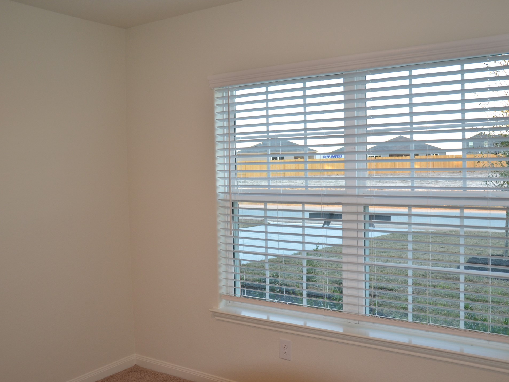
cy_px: 190
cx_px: 270
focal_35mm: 35
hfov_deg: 53.2
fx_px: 508
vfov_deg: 41.2
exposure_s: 1/80
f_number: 3.8
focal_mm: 21
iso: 400
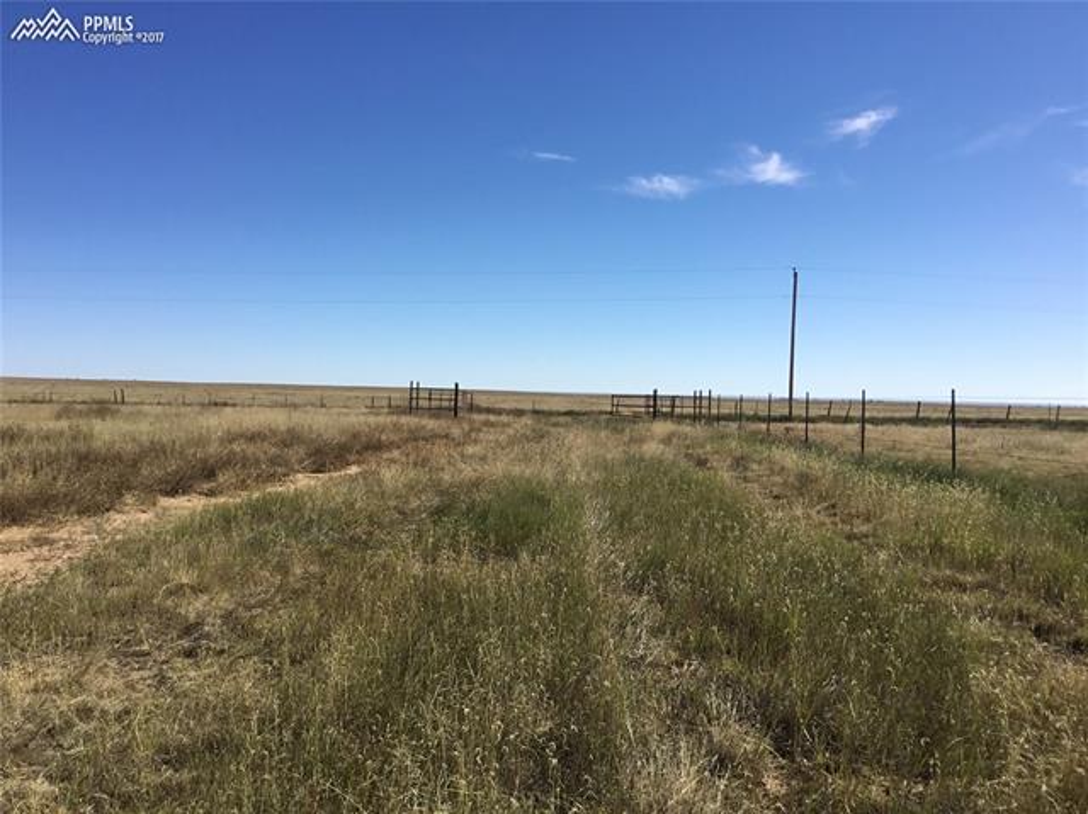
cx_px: 544
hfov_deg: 58.4
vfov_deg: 45.4
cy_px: 407
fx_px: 974
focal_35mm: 31
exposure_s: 1/1988
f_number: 2.4
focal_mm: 3.3
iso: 25
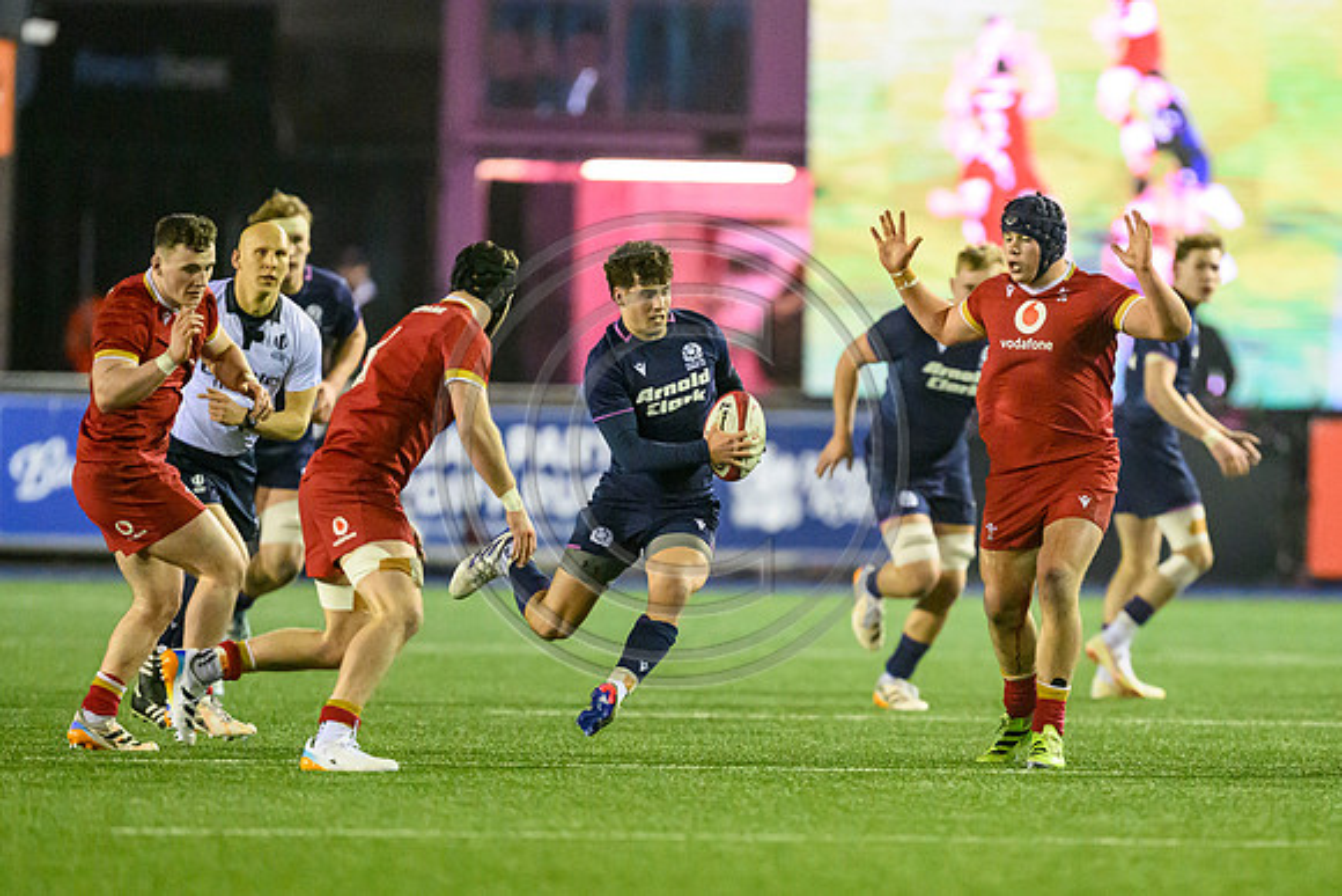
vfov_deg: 2.2
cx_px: 862
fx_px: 22922
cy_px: 605
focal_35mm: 615
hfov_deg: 3.4
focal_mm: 400
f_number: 2.8
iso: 12800
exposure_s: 1/1250
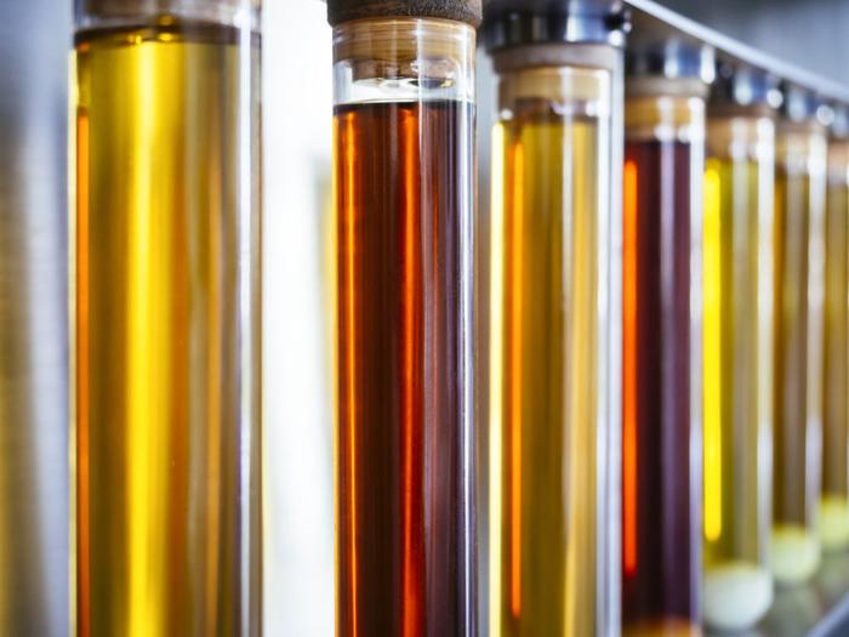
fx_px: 1177
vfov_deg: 30.3
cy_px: 318
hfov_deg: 39.7
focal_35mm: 48
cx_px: 424
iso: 400
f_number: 2.8
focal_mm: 24
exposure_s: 1/100
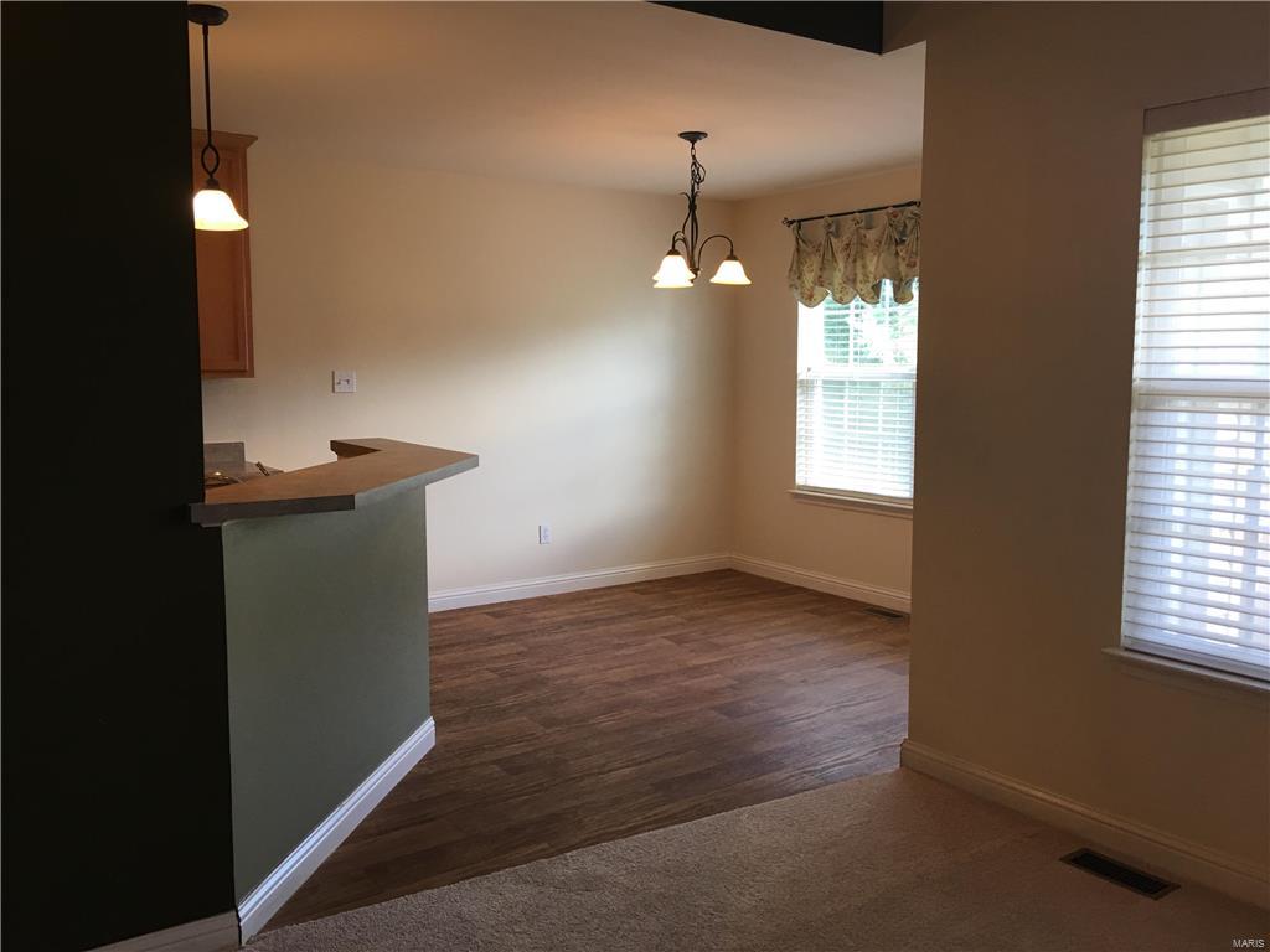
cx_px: 635
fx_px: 1064
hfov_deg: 61.7
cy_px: 476
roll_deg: +1.4
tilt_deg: -5.6
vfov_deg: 48.2
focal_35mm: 29
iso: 32
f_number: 2.2
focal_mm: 4.15
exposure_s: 1/30
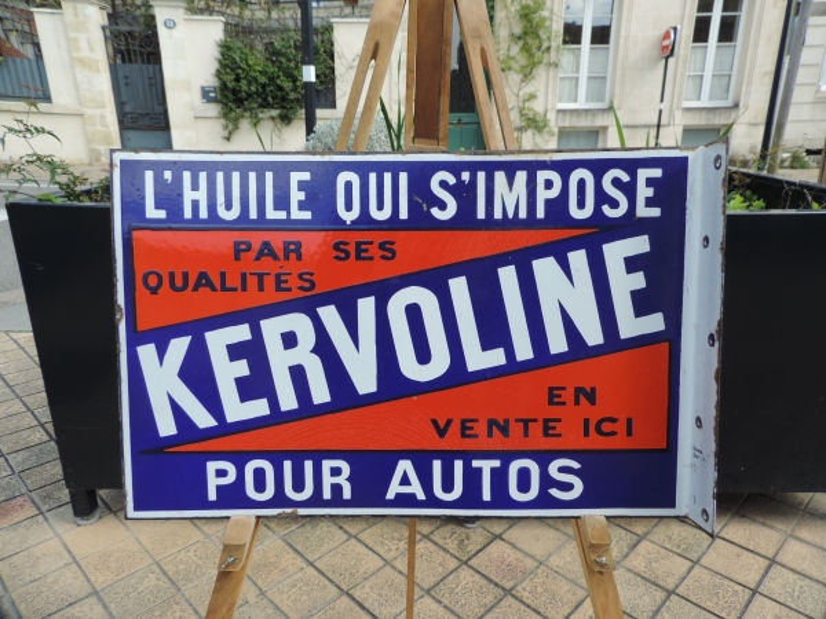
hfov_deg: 71.6
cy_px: 310
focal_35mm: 24
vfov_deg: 56.8
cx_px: 413
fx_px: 573
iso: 80
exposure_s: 1/320
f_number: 3
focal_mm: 4.3
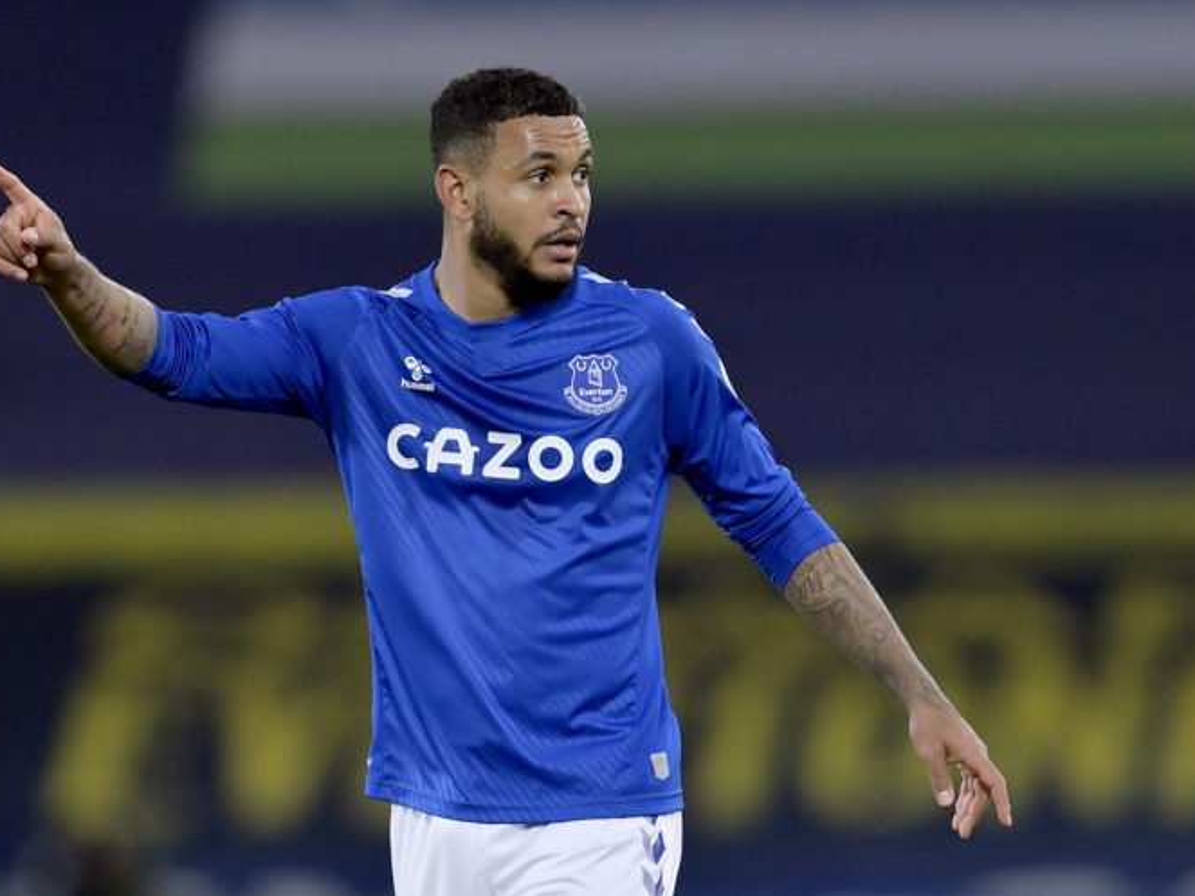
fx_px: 15014
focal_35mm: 435
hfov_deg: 4.6
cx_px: 541
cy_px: 447
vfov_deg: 3.4
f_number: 2.8
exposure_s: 1/1600
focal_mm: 400
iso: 1250
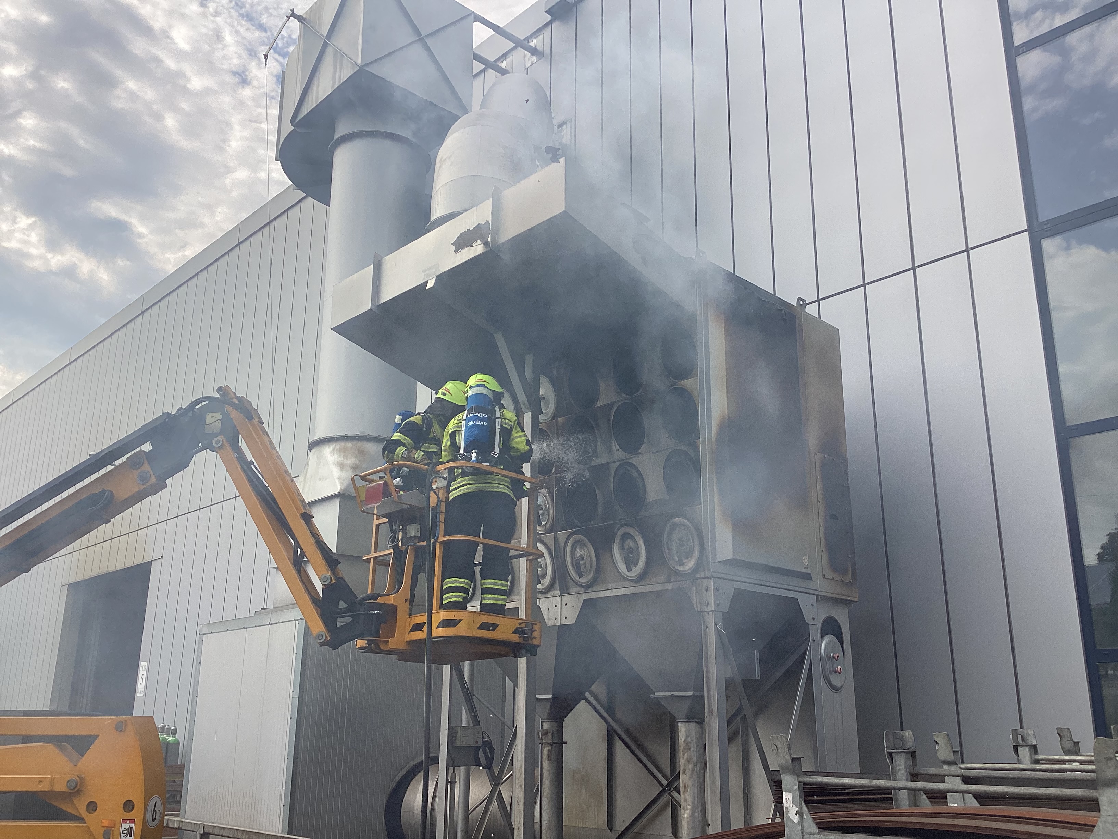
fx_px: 1001
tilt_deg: +14.8
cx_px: 559
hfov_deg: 58.4
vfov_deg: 45.4
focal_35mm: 31
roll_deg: -2.6
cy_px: 420
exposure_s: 1/959
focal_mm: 3.3
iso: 25
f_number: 2.4
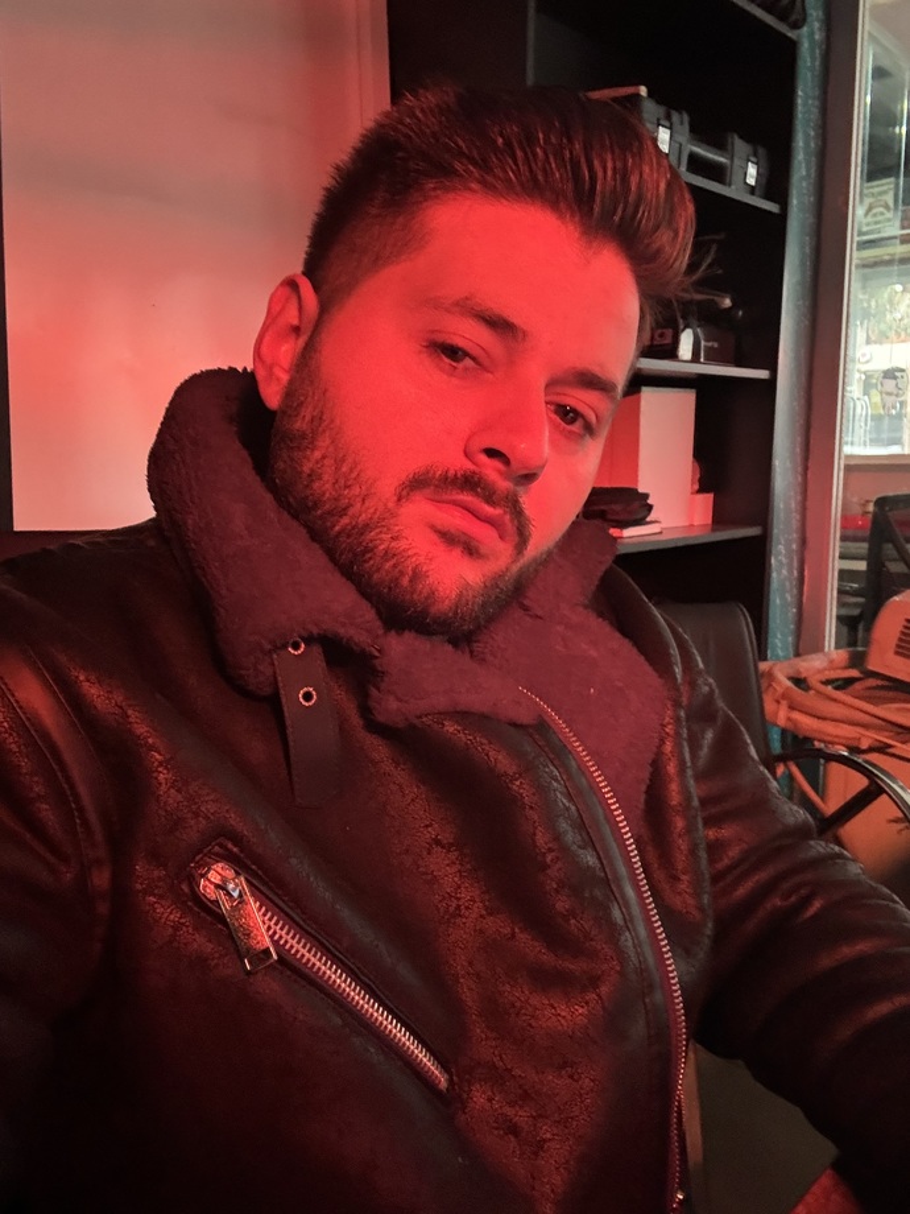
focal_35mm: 30
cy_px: 607
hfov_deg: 46.8
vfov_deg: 60.0
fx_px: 1052
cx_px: 455
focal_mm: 2.69
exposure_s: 1/25
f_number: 1.9
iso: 400
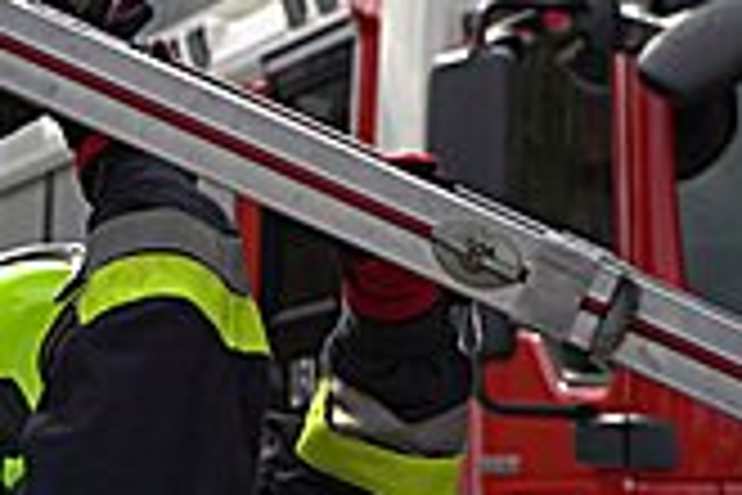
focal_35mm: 261
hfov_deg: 7.8
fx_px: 5379
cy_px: 529
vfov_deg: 5.3
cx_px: -54
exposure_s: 1/1000
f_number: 5.6
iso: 250
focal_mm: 70
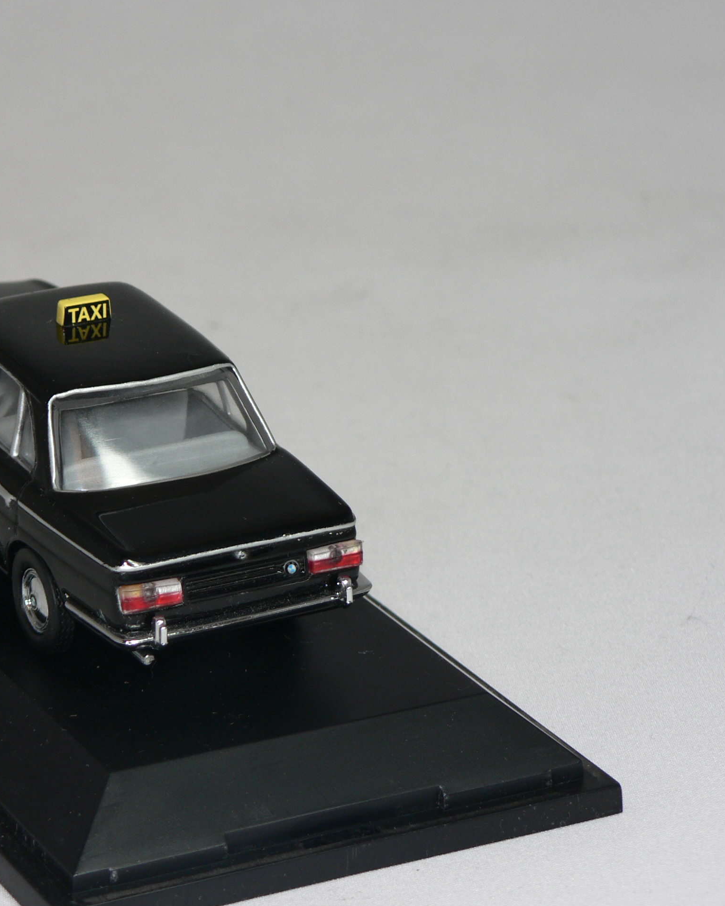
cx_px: 139
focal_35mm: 136
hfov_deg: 11.3
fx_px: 3647
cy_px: 453
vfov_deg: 14.2
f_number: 3.2
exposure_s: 1/60
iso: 80
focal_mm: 17.3
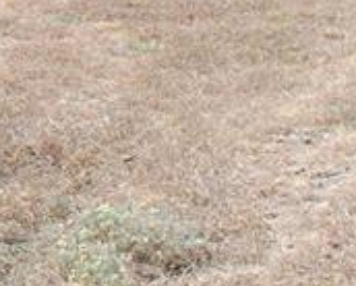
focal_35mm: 151
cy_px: -154
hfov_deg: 11.8
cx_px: -284
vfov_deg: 9.9
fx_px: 1593
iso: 100
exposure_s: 1/200
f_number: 7.1
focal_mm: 18
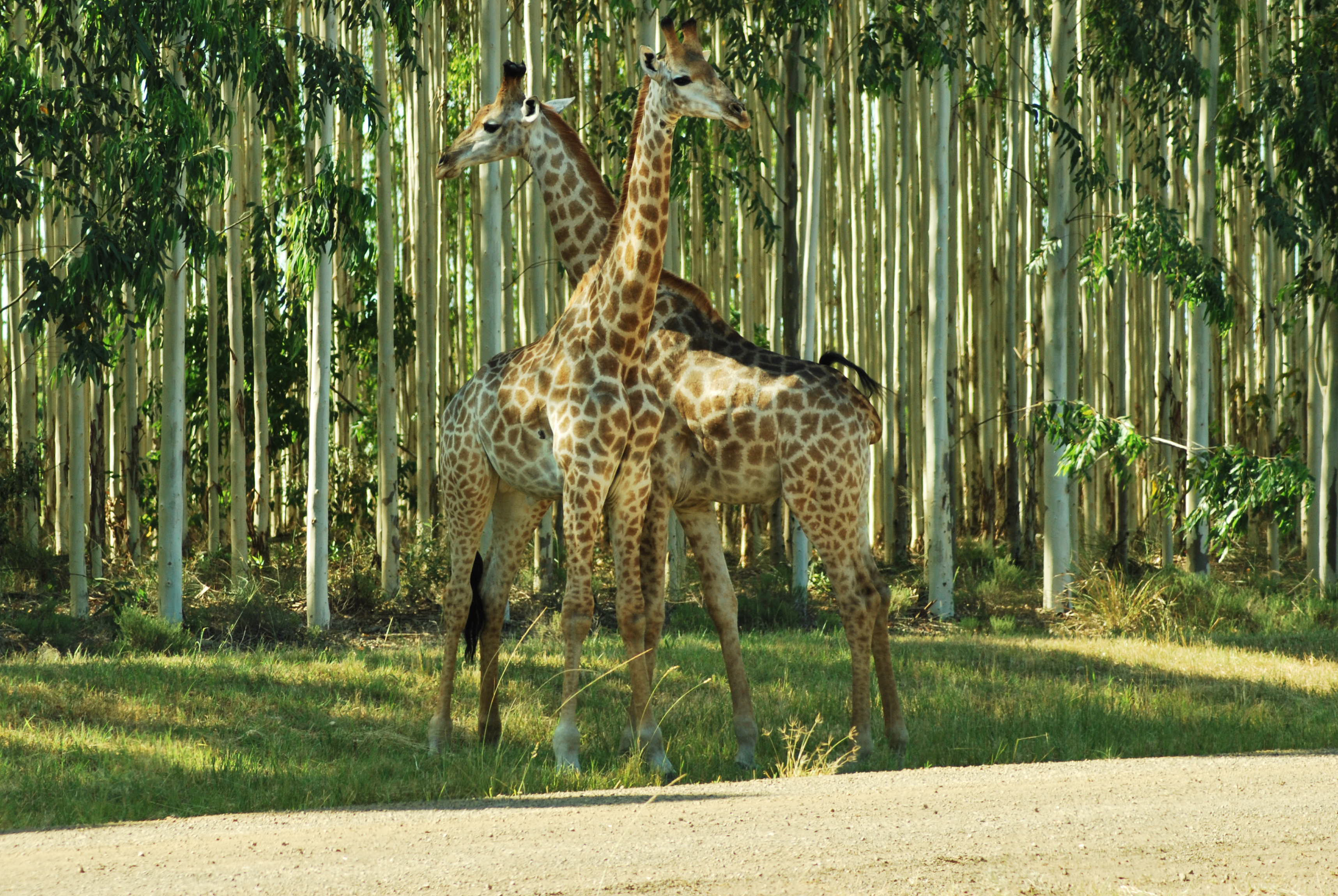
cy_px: 409
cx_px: 586
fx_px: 8186
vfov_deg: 6.3
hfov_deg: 9.3
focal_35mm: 220
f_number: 6.3
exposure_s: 1/500
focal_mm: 130
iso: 400
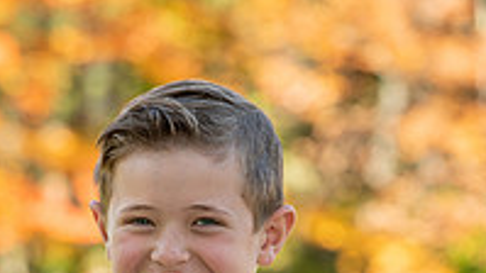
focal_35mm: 415
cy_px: 507
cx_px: 180
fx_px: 5349
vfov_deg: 2.9
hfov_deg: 5.2
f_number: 6.3
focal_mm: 175
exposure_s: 1/200
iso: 100
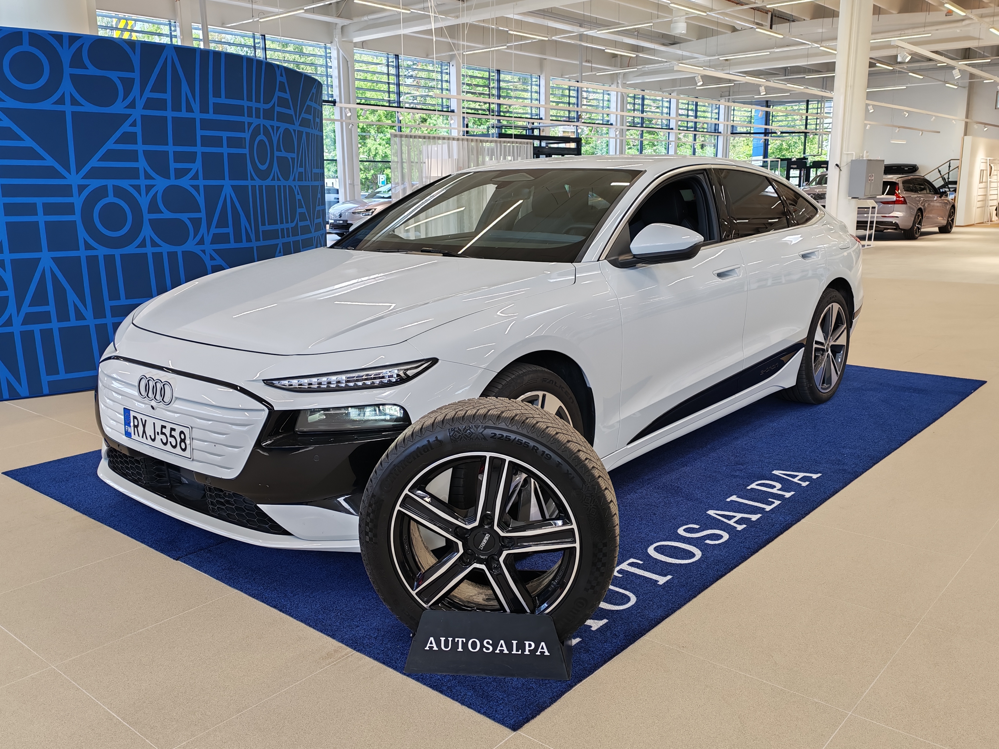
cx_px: 500
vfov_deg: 45.4
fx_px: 895
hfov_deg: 58.4
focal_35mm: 31
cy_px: 374
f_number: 1.9
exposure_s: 1/100
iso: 169
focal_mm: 6.12
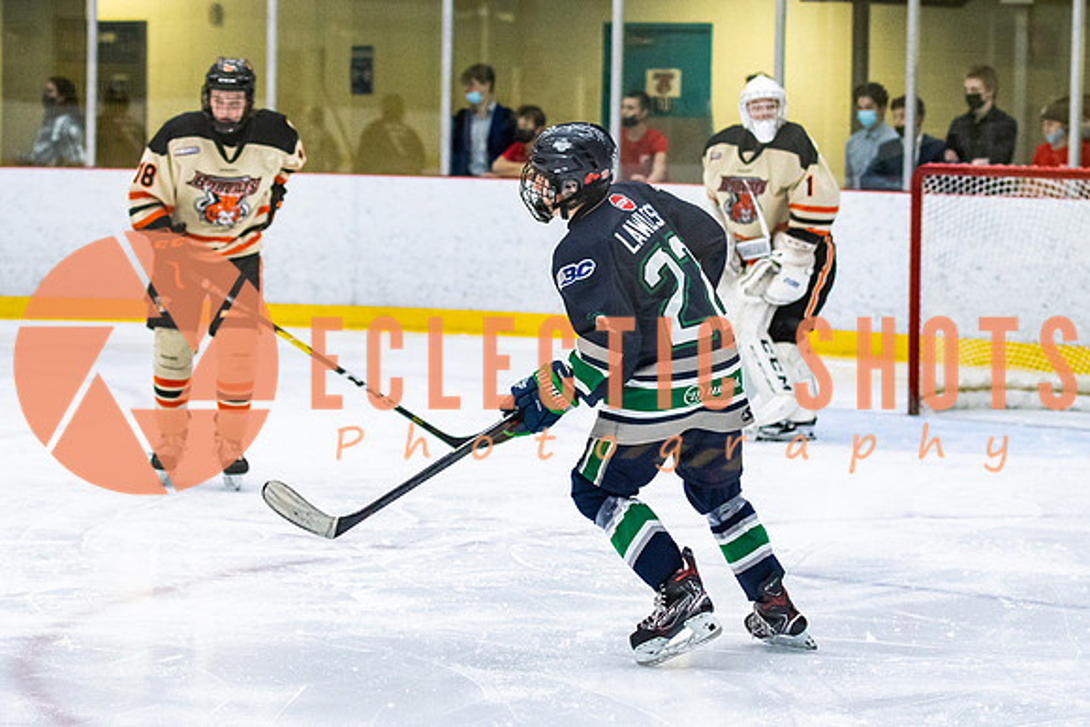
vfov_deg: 10.0
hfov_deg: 15.0
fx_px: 4140
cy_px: 324
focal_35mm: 137
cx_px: 629
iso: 1800
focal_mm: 70
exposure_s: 1/640
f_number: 2.8
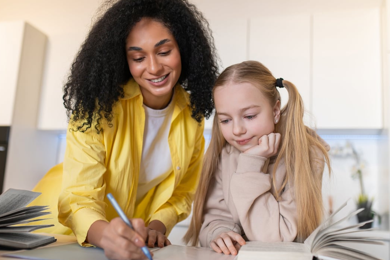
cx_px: 188
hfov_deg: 48.5
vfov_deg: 33.4
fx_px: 433
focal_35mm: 40
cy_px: 133
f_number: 2.5
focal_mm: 35
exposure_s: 1/160
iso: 320
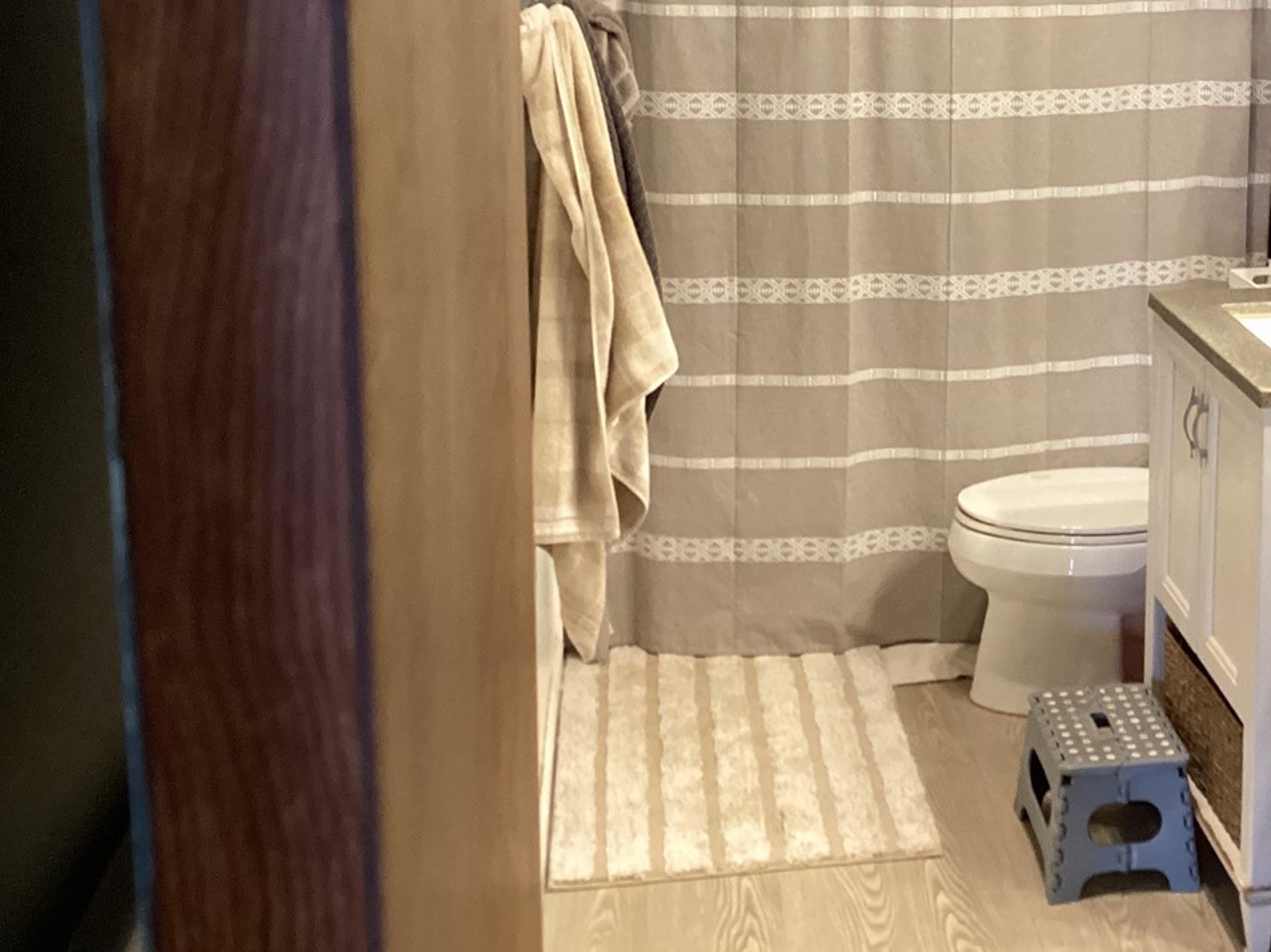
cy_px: 182
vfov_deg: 27.4
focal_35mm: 52
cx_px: 1055
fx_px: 1909
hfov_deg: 35.4
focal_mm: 3.3
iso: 250
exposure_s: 1/50
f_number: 2.4
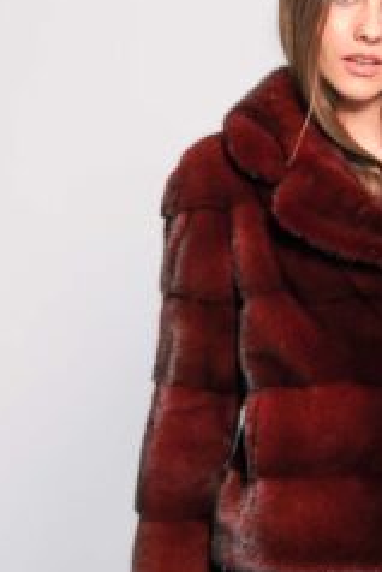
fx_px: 2193
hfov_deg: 9.9
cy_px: 332
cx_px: 332
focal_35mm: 138
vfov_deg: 14.8
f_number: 4
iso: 125
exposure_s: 1/100
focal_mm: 48.5
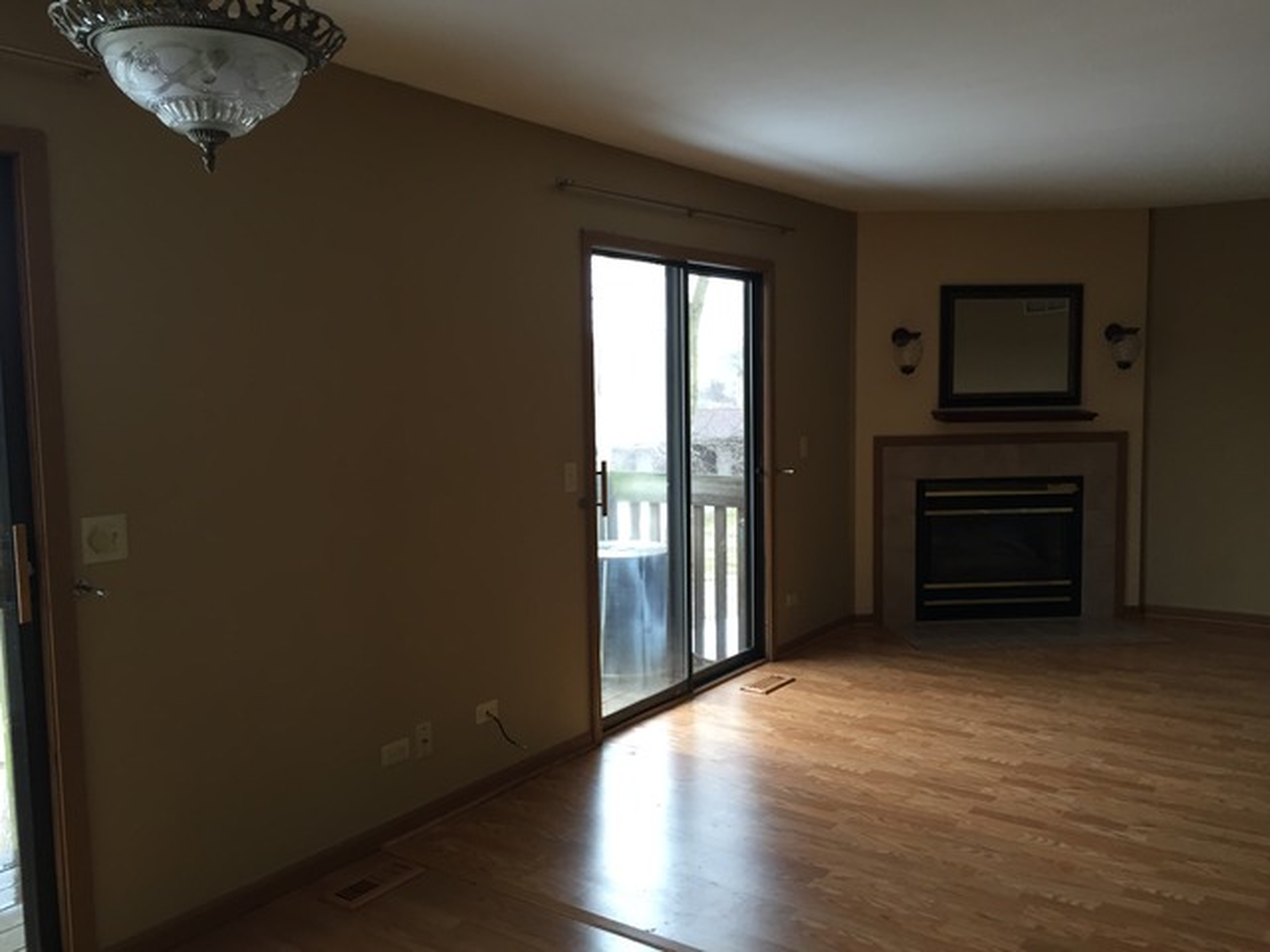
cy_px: 476
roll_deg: +1.7
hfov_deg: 61.7
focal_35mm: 29
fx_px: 1064
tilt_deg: -3.7
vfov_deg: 48.2
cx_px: 635
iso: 50
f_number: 2.2
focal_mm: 4.15
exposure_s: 1/30
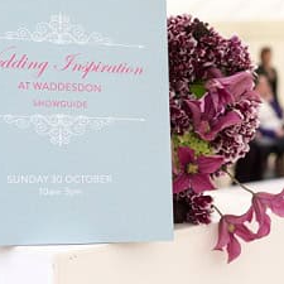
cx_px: 219
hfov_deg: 20.5
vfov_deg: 20.6
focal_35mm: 84
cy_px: 146
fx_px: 780
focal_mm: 34
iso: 400
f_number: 6.3
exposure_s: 1/160
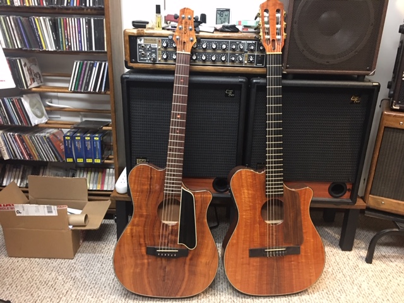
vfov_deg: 48.2
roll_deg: -1.6
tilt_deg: -20.9
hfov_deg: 61.7
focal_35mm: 29
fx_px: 338
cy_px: 152
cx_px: 202
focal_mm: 4.15
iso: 64
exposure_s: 1/4
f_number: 2.2
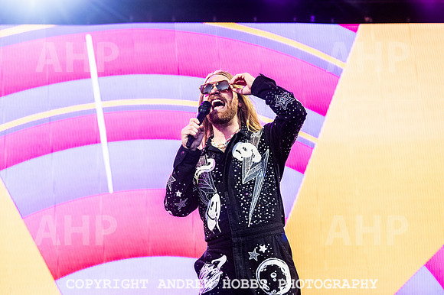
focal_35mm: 90
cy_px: 134
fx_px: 1108
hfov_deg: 22.6
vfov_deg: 15.2
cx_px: 201
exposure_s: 1/3200
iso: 2500
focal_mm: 78
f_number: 4
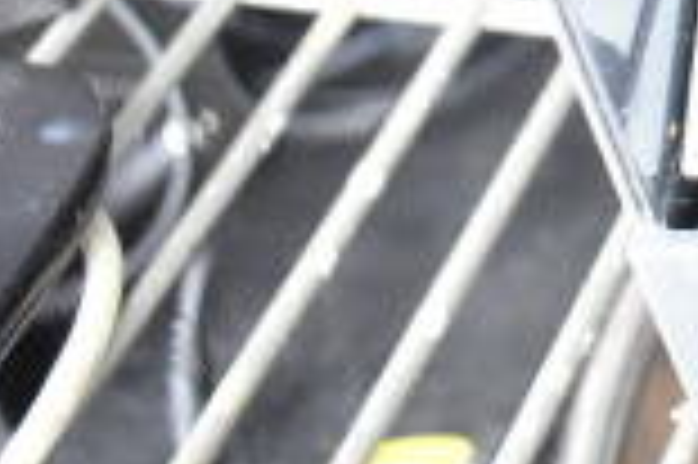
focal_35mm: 124
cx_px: 1319
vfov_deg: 10.4
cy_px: -345
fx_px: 2401
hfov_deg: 14.3
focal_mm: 21
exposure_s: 1/80
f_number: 4.5
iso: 1600
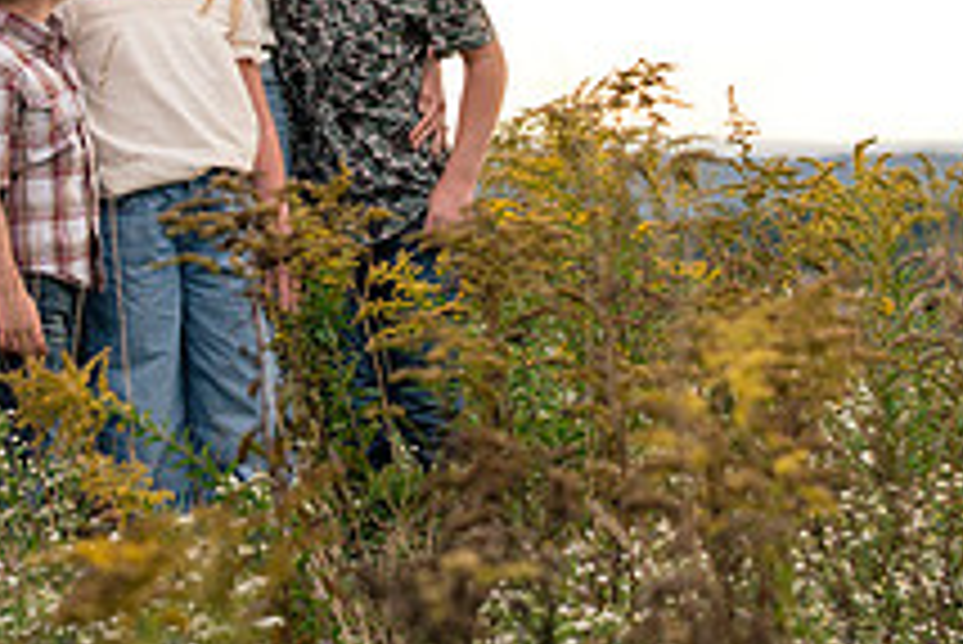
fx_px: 6156
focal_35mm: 230
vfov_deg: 6.0
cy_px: -97
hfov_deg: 8.9
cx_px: 414
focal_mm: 85
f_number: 4.5
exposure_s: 1/320
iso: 640
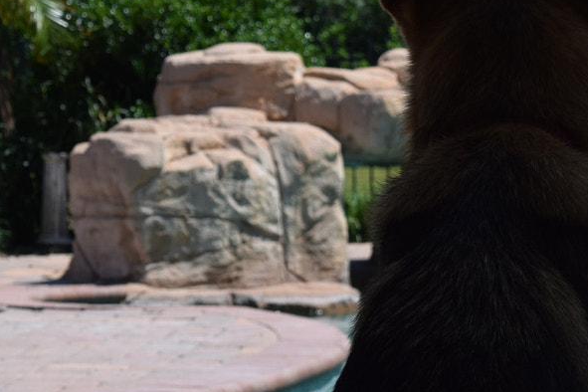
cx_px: 46
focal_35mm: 223
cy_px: 184
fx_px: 3648
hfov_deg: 9.2
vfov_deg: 6.2
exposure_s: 1/250
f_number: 8
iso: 100
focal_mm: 55
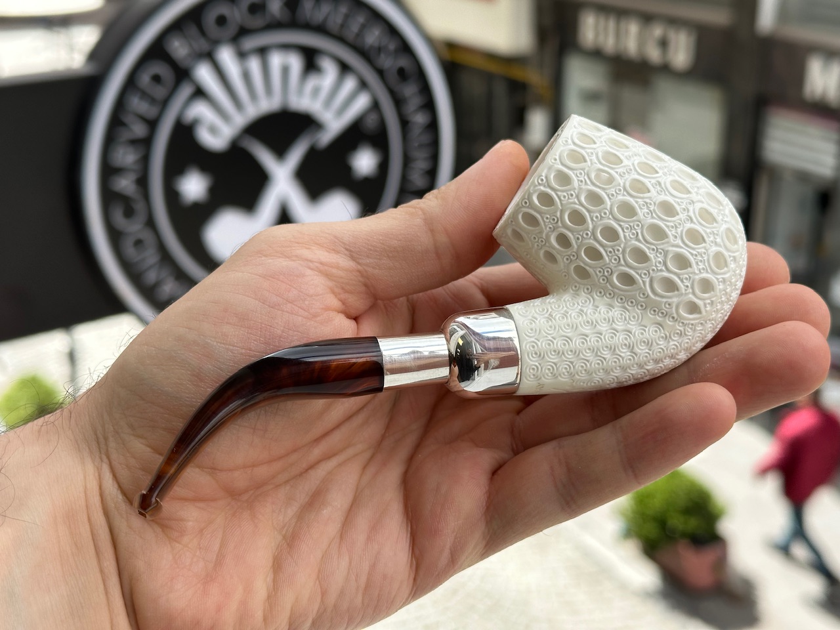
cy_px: 315
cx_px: 420
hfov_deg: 39.7
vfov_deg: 30.3
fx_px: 1165
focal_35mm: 48
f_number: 1.78
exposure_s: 1/1212
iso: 64
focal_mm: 6.86
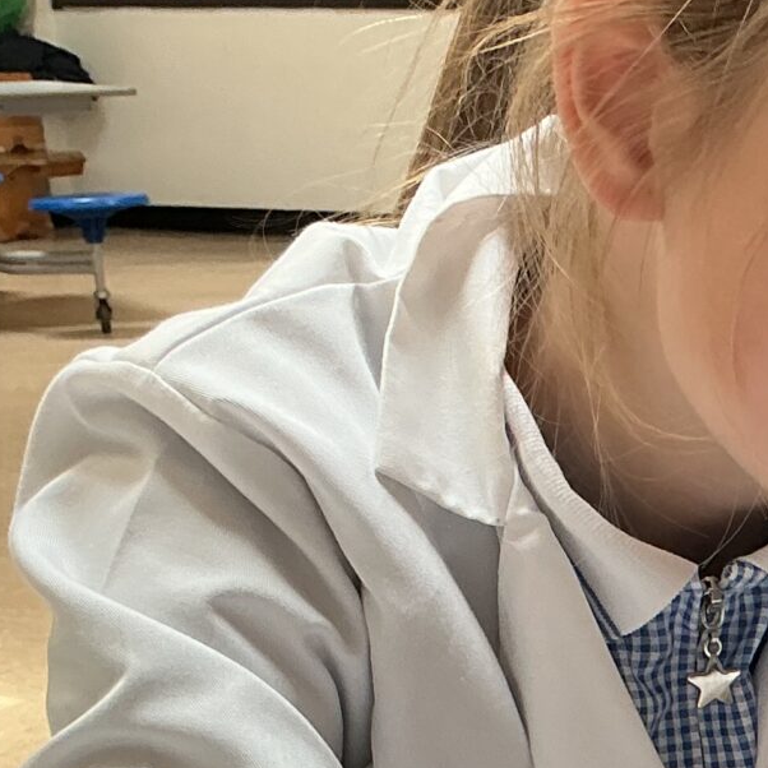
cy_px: 842
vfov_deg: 15.6
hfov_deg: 15.1
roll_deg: +1.3
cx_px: 1069
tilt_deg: -16.0
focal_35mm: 109
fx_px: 2736
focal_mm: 3
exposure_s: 1/100
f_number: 1.8
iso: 40
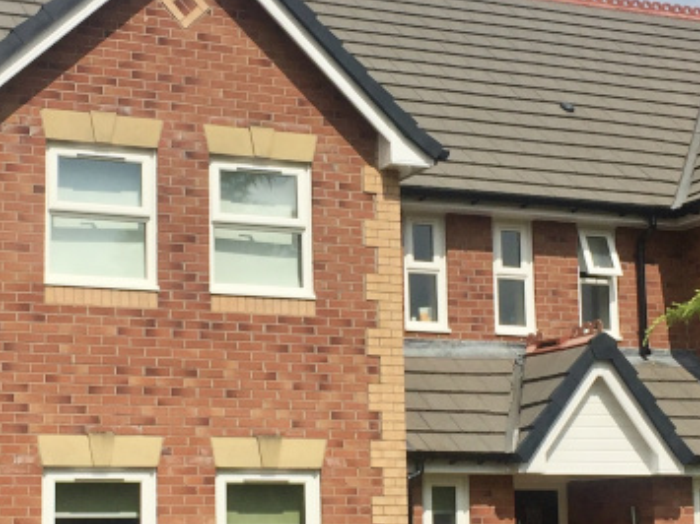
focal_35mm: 85
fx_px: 1718
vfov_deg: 17.3
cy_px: 305
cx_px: 278
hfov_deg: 23.0
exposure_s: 1/4405
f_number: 2.2
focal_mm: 4.15
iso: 32
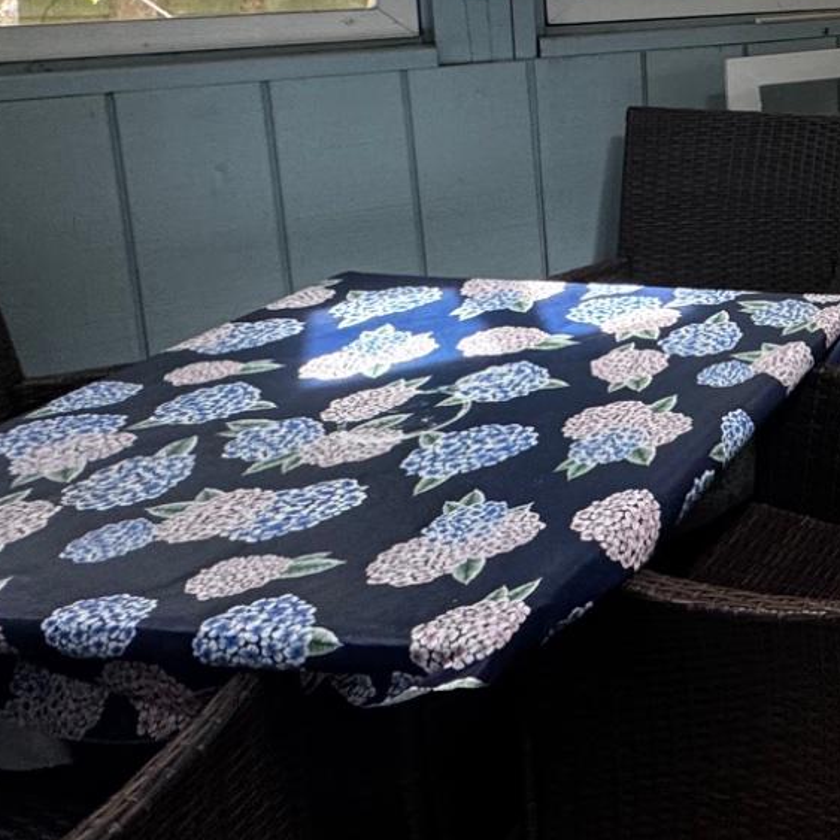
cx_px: 1303
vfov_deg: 34.6
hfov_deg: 26.0
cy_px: 28
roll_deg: -2.6
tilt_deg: -10.3
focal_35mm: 45
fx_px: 1235
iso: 160
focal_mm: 2.22
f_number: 2.2
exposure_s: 1/99
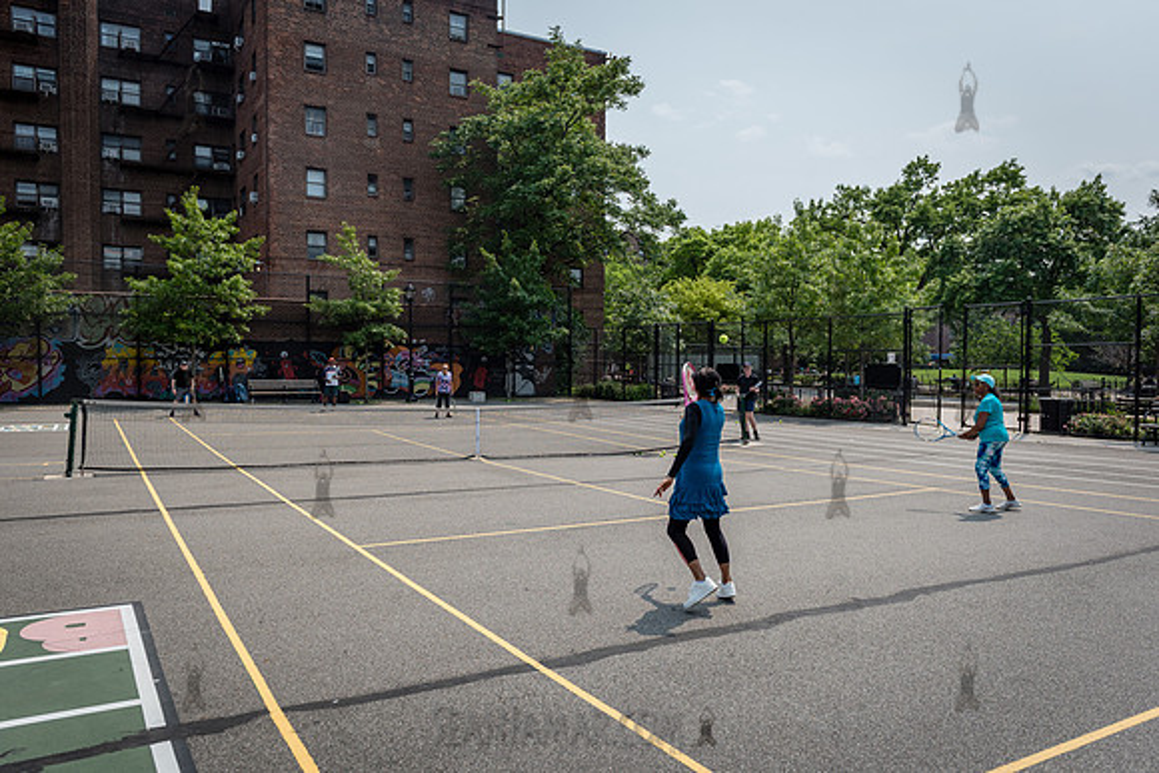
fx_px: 825
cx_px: 558
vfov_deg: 50.2
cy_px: 388
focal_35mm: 26
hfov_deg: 70.1
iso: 200
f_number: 4.5
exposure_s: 1/1600
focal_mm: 24
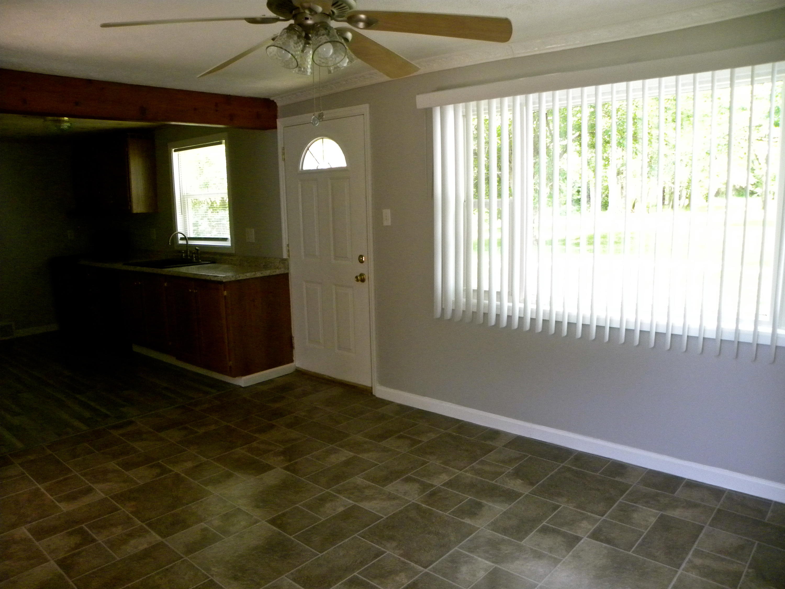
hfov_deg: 67.3
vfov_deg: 53.1
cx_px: 392
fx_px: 590
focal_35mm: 26
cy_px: 294
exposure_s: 1/43.2
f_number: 2.8
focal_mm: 4.6
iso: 400
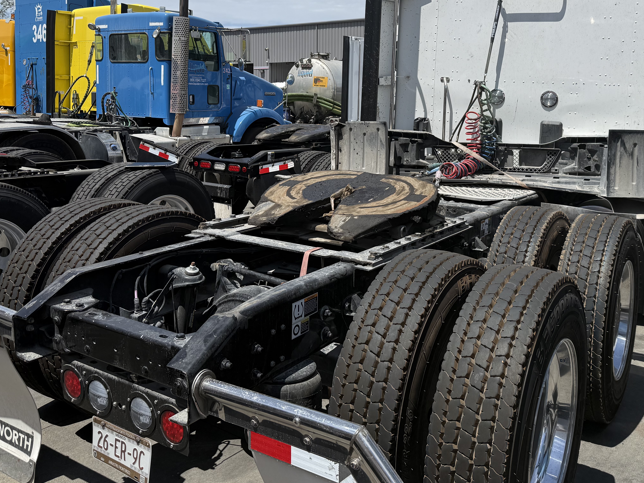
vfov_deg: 41.1
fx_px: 633
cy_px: 150
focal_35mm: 34
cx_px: 356
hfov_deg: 53.9
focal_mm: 6.76
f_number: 1.78
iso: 80
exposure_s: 1/6711
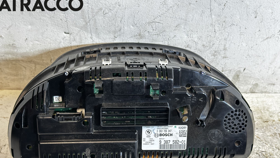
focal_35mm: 53
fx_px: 394
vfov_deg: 22.6
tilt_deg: -39.1
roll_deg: -2.9
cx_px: 140
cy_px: 103
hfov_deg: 39.2
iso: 250
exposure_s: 1/50
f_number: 1.78
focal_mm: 6.86
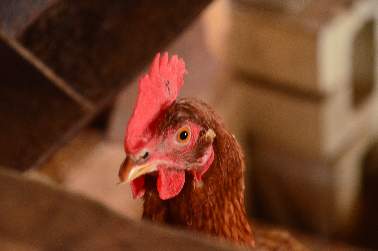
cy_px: 126
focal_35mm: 150
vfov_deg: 9.1
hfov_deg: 13.7
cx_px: 189
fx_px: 1572
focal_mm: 100
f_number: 6
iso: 3200
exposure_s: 1/20
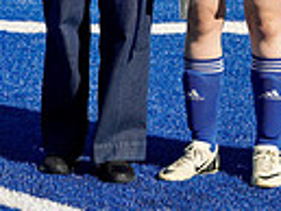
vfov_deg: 6.2
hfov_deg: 8.4
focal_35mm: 235
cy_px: -224
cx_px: 235
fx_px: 1909
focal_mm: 70
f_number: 8
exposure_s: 1/2000
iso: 800
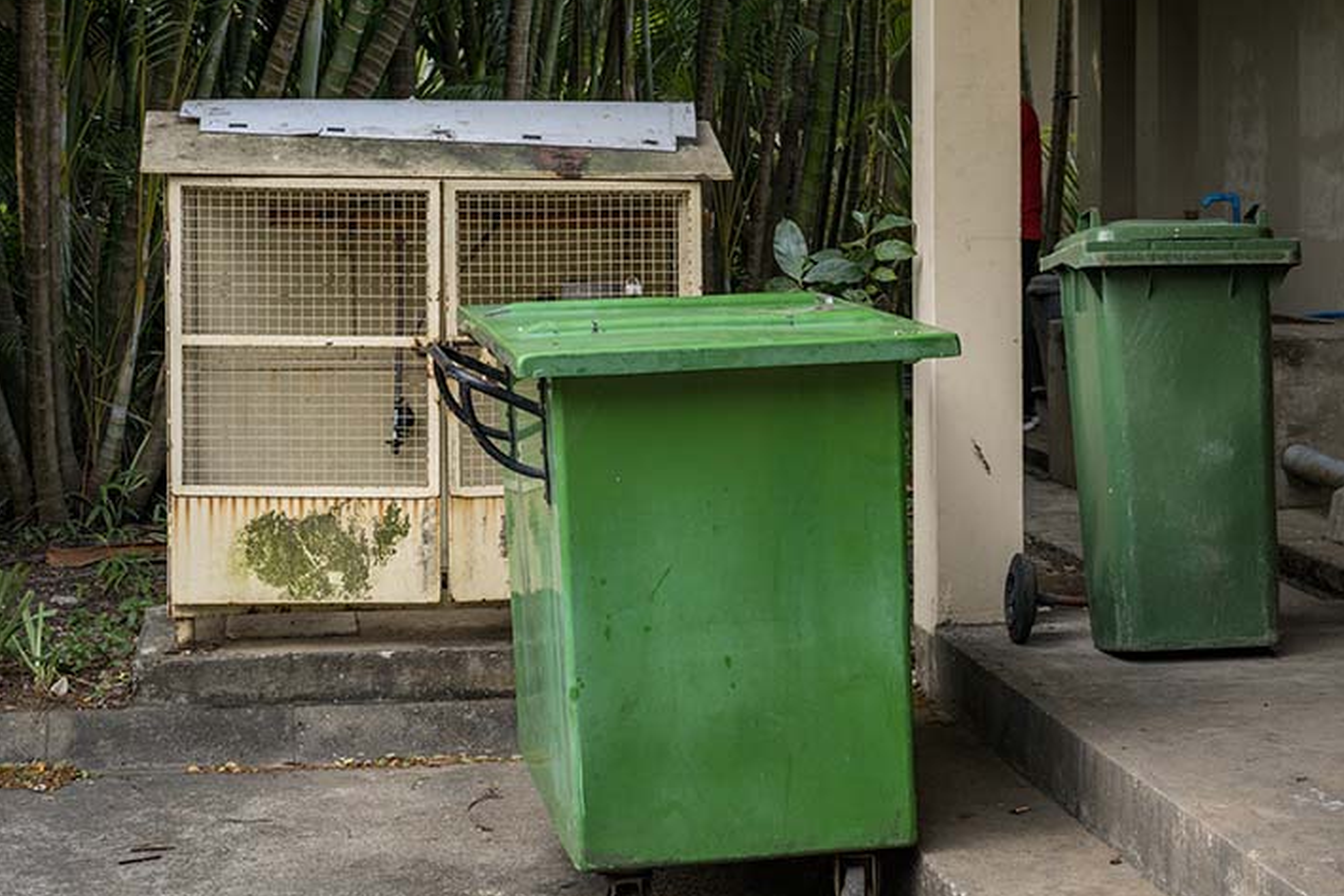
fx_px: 2427
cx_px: 895
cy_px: 424
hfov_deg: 30.7
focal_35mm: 65
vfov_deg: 20.9
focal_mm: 48
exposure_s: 1/200
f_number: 9
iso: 500
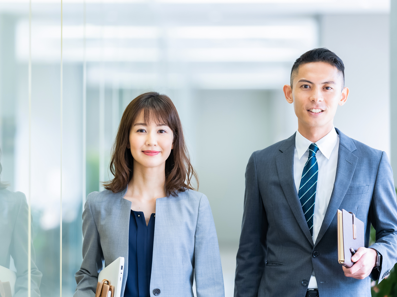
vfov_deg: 10.1
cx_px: 181
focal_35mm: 147
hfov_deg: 13.4
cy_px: 149
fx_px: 1686
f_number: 1.8
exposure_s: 1/500
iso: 500
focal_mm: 135
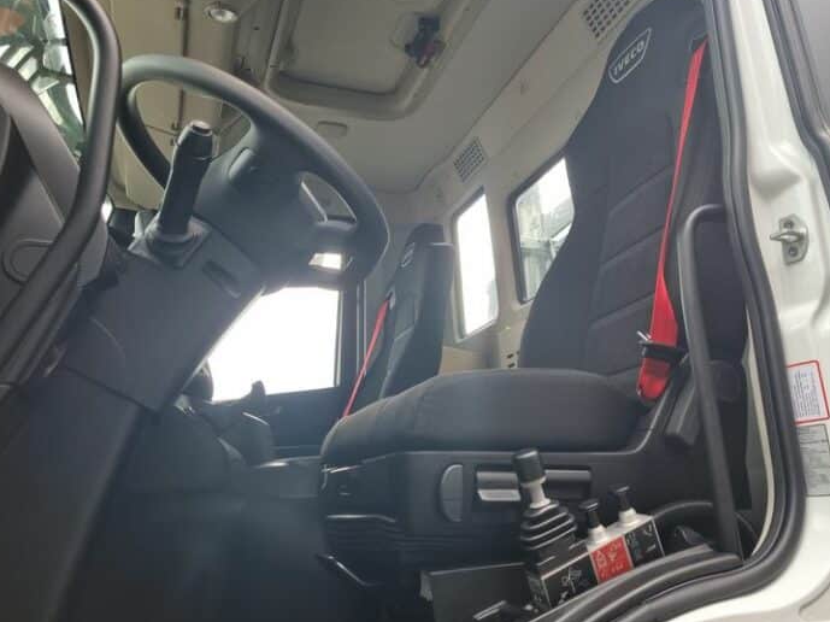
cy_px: 300
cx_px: 453
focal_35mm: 29
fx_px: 695
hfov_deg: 61.6
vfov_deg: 48.2
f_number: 1.8
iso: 50
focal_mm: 5.4
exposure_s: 1/140
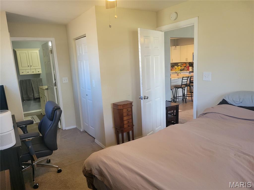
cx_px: 127
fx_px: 191
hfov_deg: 67.3
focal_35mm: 26
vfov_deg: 53.1
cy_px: 95
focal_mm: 5.4
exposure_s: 1/120
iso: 320
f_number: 1.8
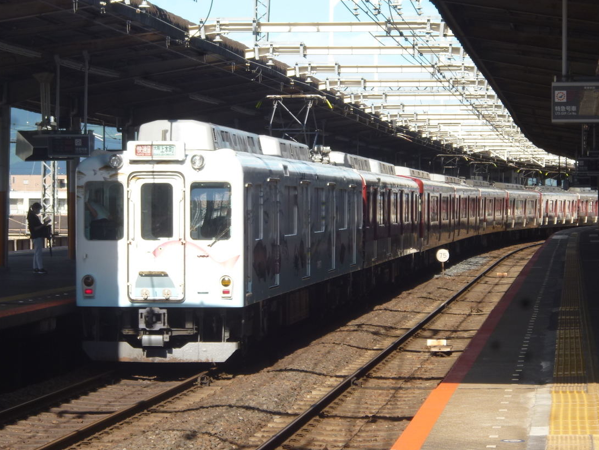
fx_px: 2129
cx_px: 294
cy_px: 225
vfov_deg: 12.1
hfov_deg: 16.0
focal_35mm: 123
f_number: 6.5
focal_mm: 20
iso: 100
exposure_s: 1/125
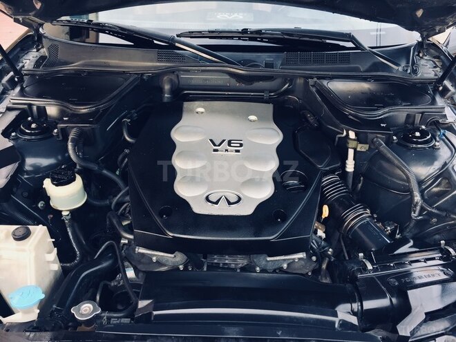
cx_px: 228
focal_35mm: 29
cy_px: 171
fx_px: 382
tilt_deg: -36.1
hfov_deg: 61.7
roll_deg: +2.4
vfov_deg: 48.2
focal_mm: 4.15
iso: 40
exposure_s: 1/50
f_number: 2.2
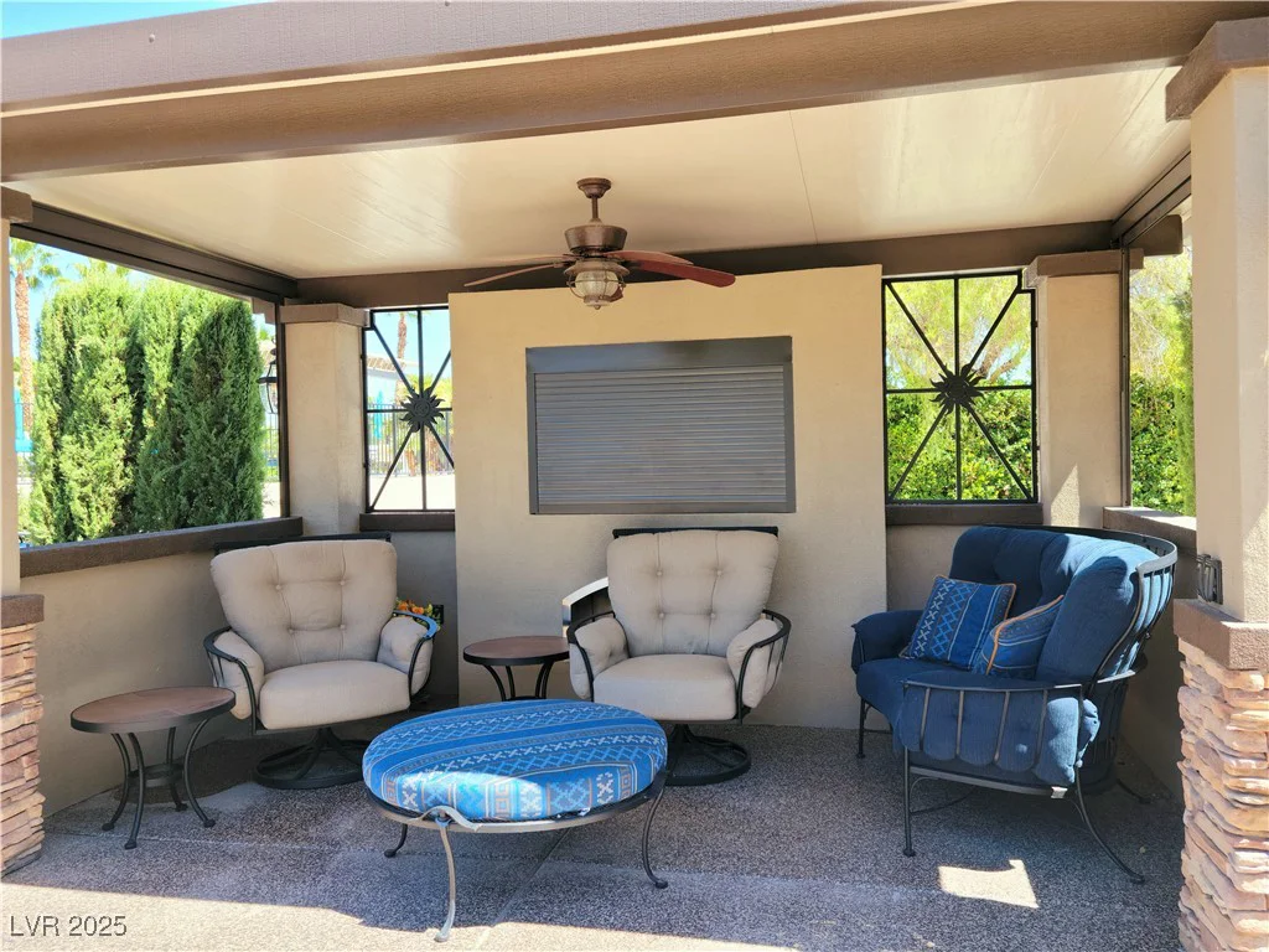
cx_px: 634
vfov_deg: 49.7
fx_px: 1026
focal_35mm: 28
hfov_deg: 63.4
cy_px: 476
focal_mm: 5.9
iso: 25
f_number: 2
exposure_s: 1/128
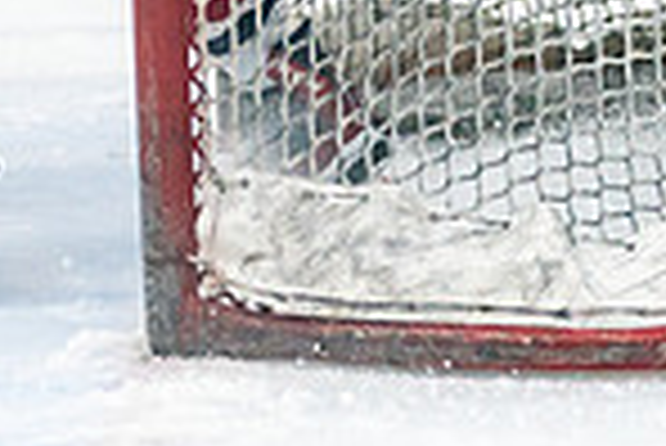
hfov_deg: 3.2
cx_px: -151
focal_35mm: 637
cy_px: -285
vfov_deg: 2.2
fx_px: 11796
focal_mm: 142
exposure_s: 1/1000
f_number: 2.8
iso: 3200
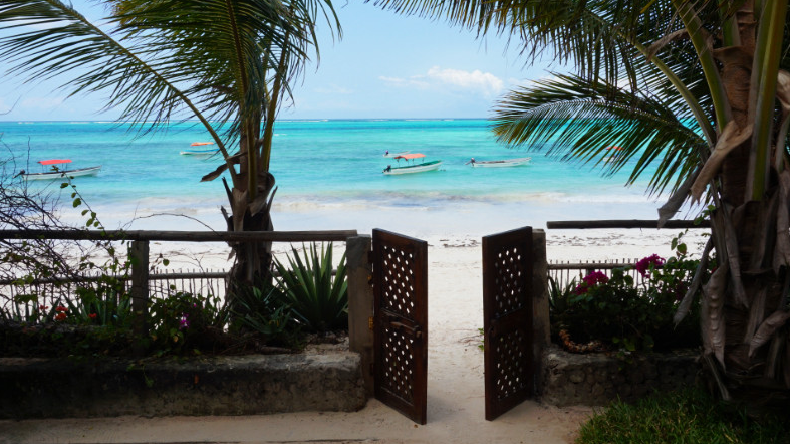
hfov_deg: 58.7
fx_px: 702
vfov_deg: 35.0
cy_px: 183
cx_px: 398
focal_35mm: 34
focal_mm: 21
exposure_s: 1/100
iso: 100
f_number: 14
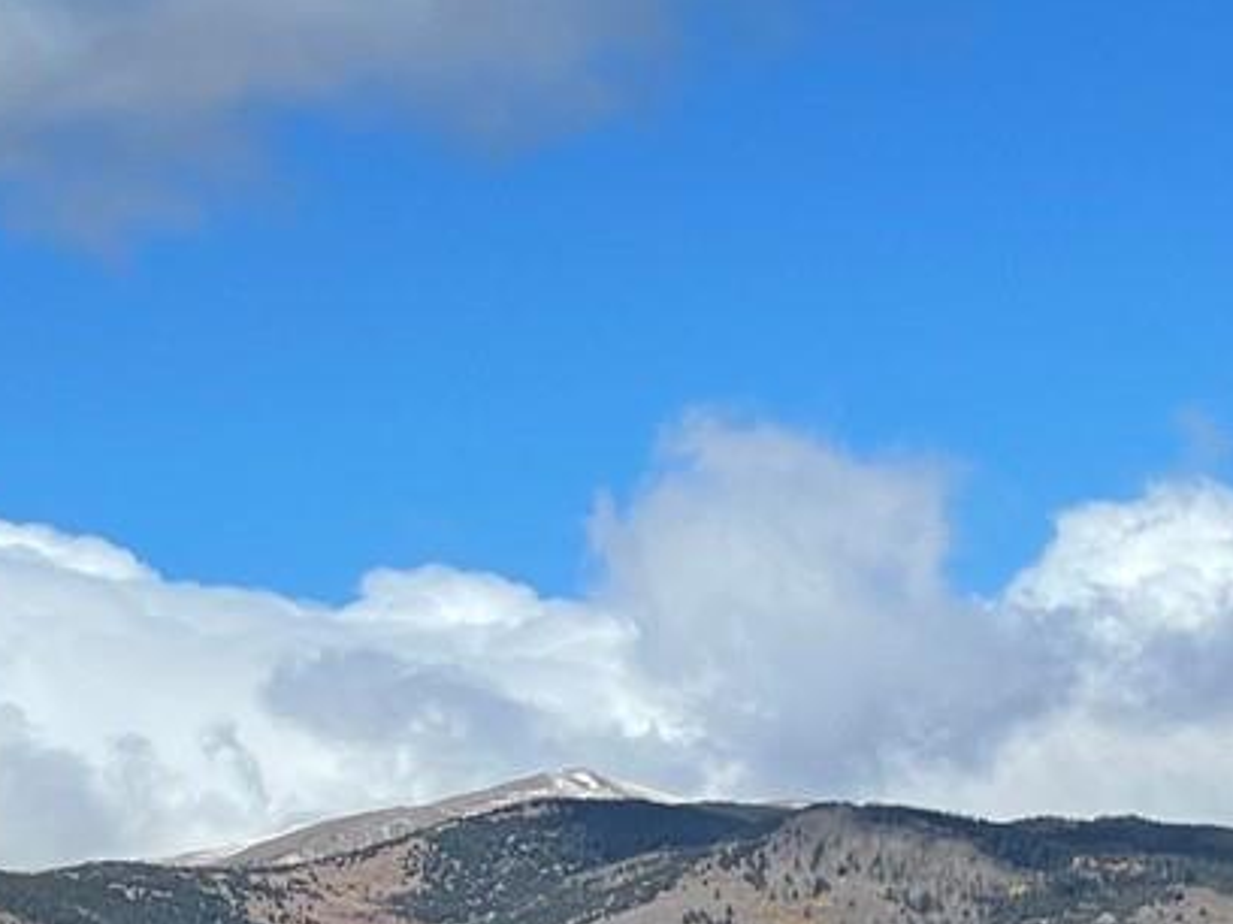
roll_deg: +1.9
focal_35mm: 204
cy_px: 1510
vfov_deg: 7.1
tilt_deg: -1.5
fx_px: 7266
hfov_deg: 9.5
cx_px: -429
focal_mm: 6
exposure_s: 1/1845
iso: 25
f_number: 2
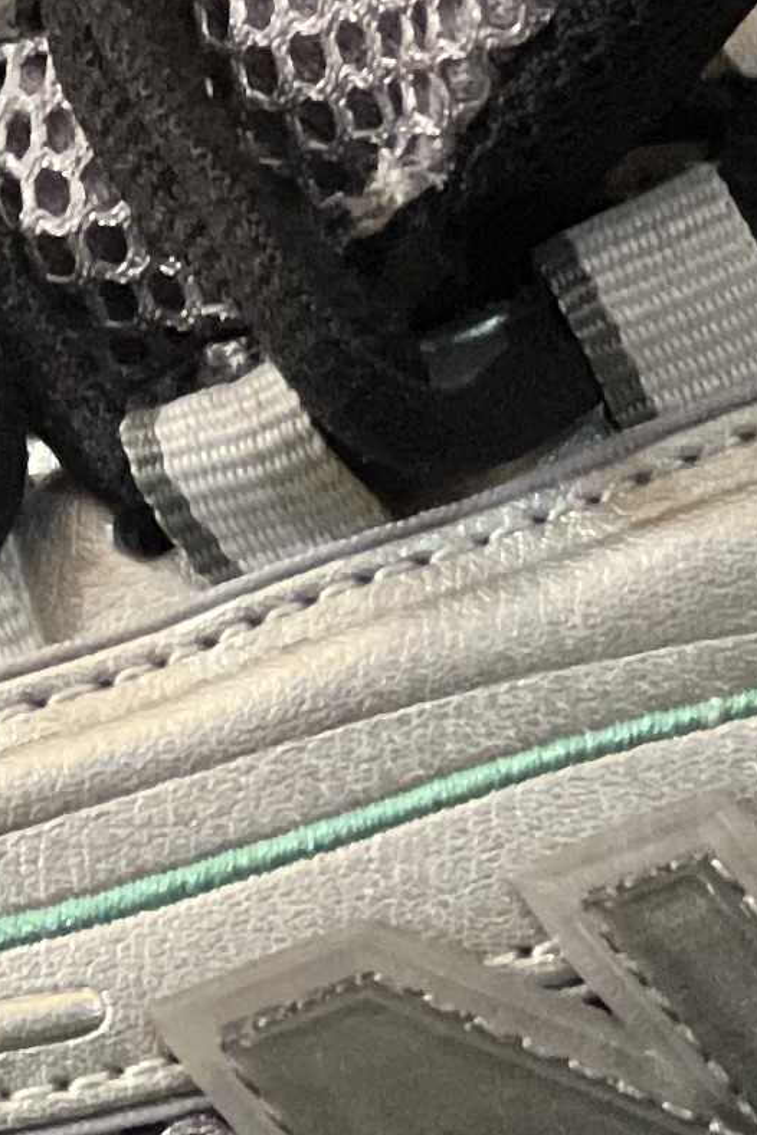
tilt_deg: -13.7
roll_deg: +0.5
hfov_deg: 3.4
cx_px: 397
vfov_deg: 5.0
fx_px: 12900
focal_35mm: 409
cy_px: 1194
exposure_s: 1/40
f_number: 2.8
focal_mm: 9
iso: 400
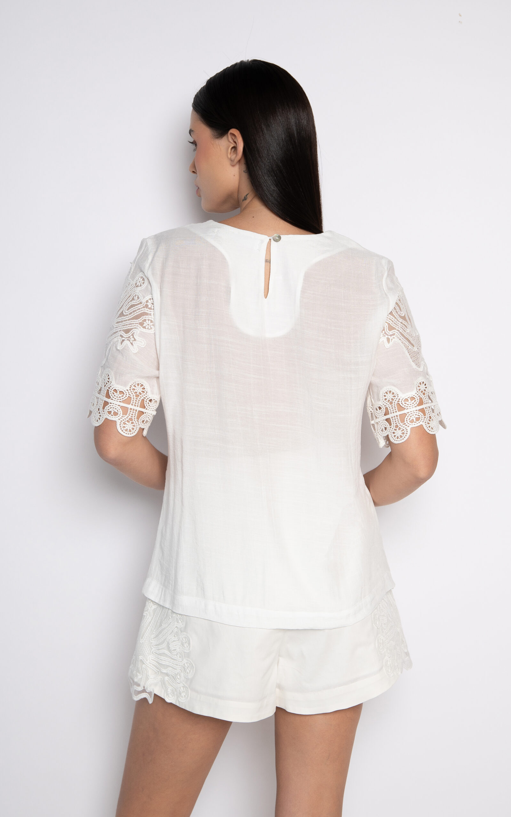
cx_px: 267
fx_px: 1047
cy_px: 409
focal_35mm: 47
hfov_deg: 27.4
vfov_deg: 42.6
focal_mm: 46
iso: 320
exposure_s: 1/125
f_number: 5
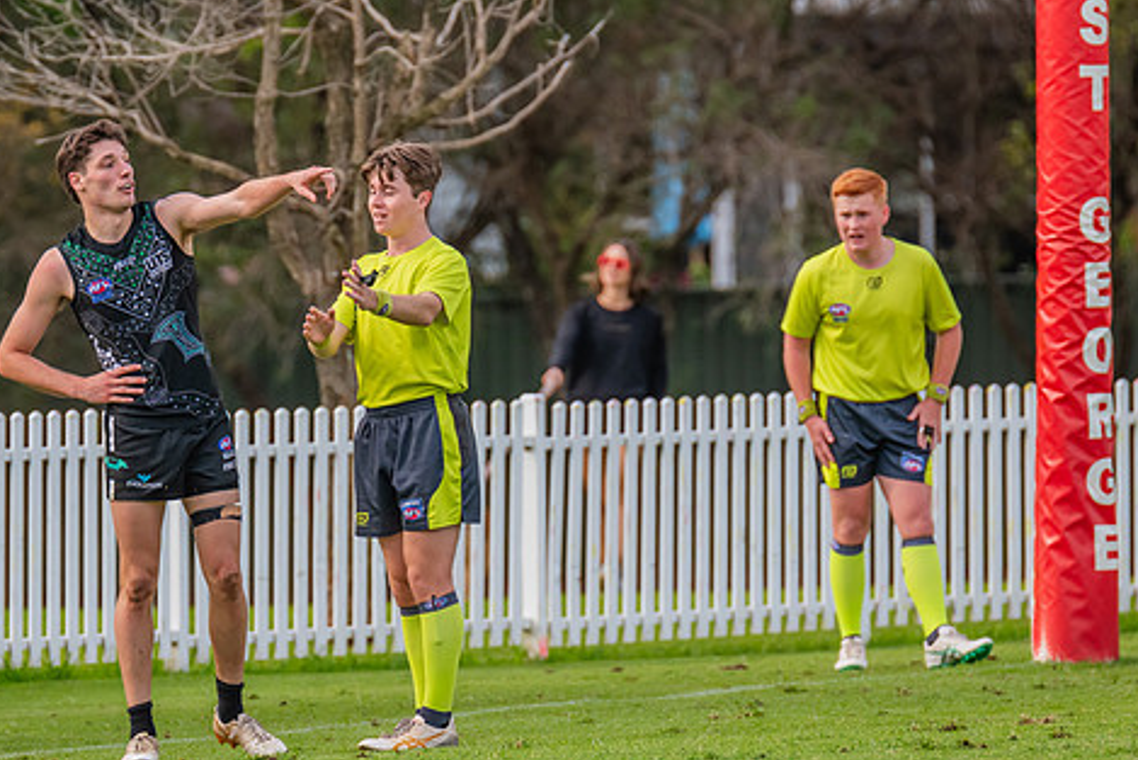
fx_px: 21596
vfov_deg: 2.0
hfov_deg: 3.0
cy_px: 276
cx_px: 330
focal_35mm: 683
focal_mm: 420
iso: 800
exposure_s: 1/1600
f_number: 5.6
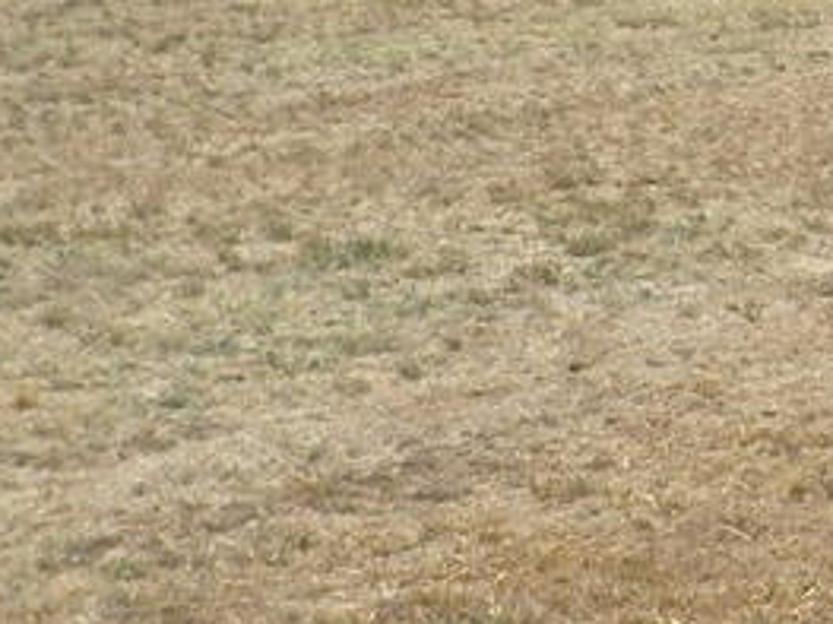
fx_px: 3199
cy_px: -54
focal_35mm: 133
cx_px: 1343
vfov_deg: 11.0
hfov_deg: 13.7
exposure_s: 1/2000
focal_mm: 6.3
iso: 125
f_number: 4
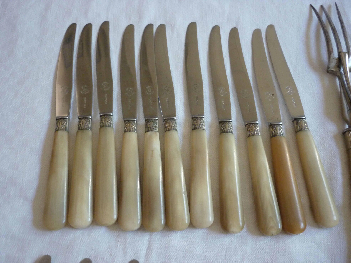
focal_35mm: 33
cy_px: 132
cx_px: 176
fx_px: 335
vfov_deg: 42.9
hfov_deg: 55.4
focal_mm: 5.5
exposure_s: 1/30
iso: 320
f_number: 2.8
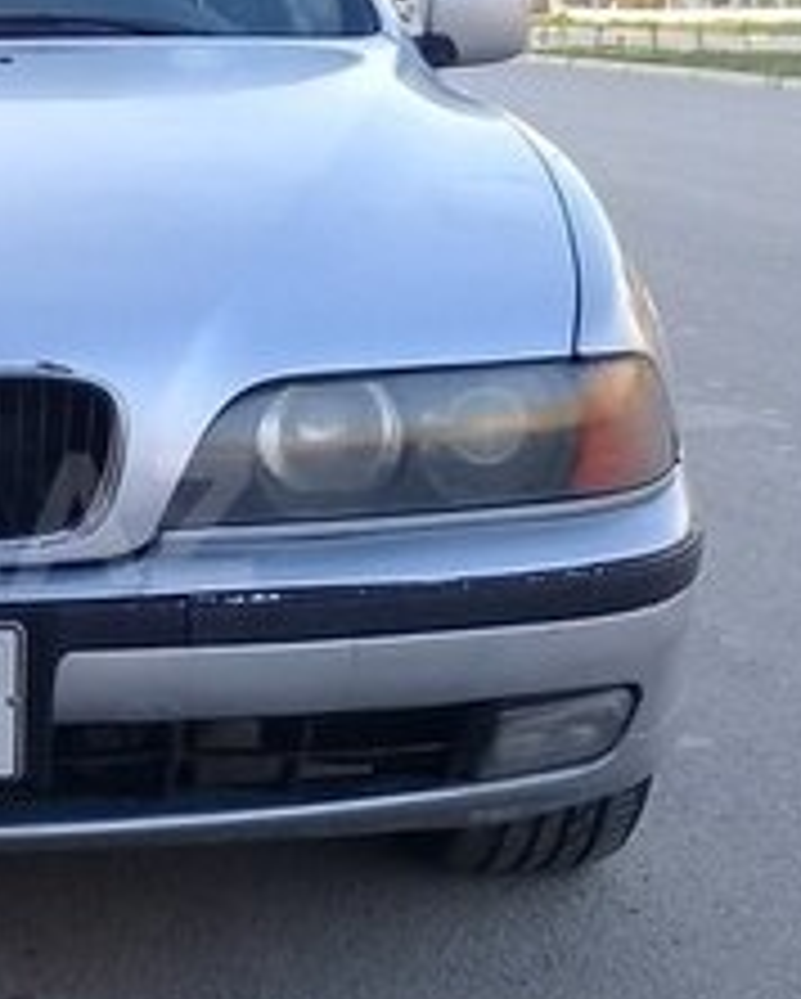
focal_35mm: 90
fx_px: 2663
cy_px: 520
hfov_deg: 16.3
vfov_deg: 21.2
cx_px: -207
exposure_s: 1/122
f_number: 2.2
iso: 50
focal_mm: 3.3
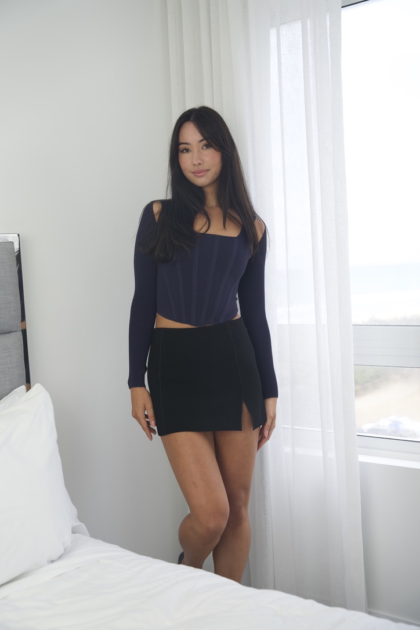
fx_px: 787
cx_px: 210
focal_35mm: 45
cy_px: 315
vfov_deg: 43.6
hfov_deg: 29.9
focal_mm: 45
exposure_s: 1/640
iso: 320
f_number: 4
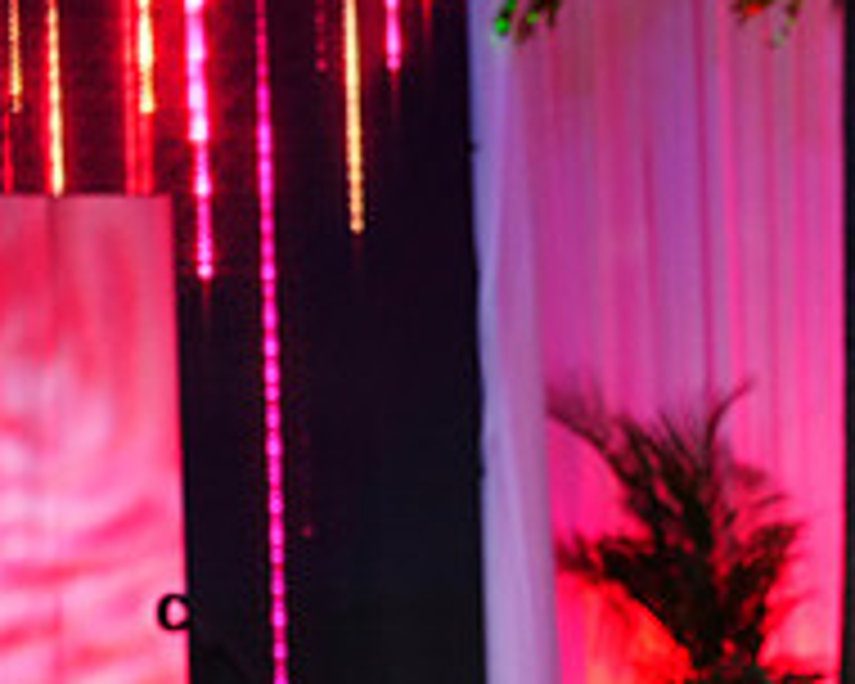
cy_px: 853
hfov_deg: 7.2
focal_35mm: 263
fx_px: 6655
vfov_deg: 5.8
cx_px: 1220
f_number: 4
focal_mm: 92
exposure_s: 1/400
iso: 2500
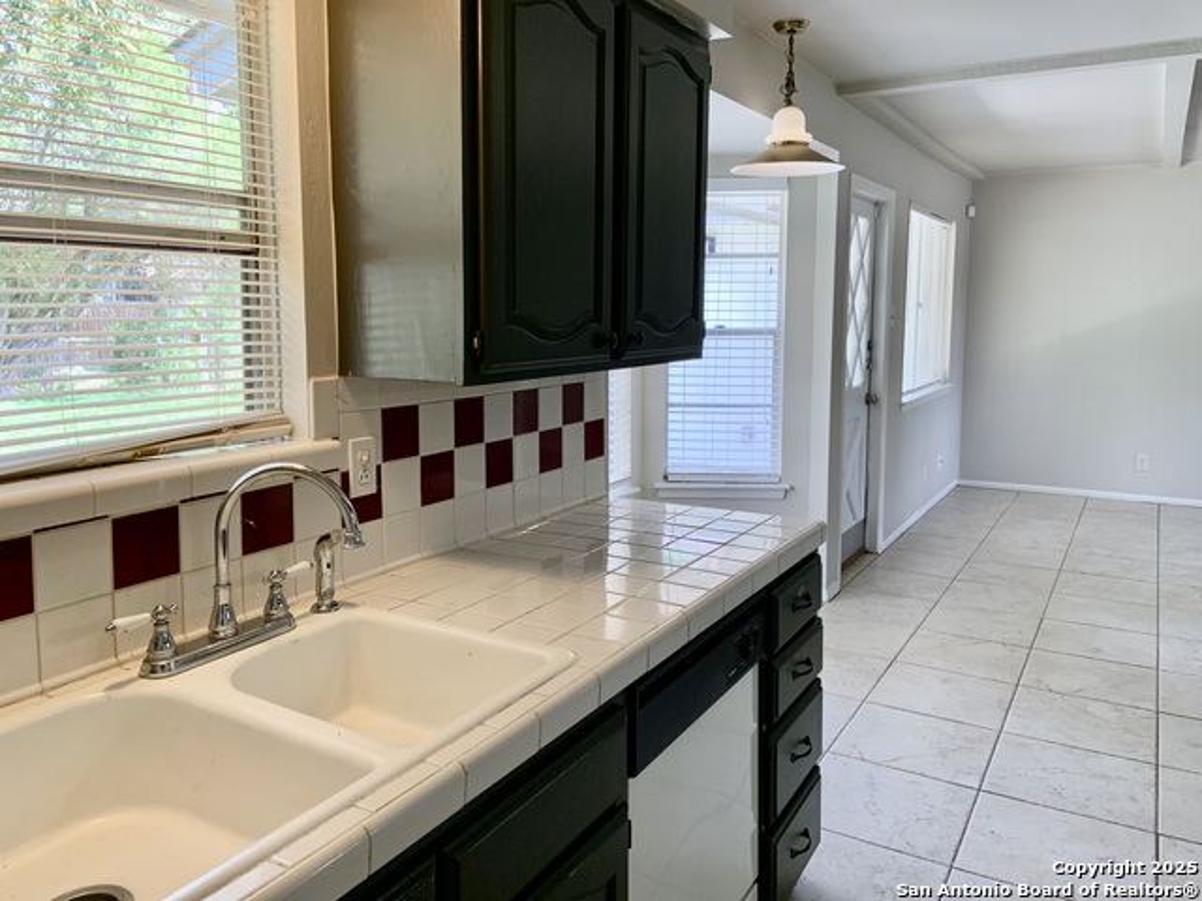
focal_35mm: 26
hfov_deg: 67.3
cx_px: 601
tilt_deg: -7.8
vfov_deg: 53.1
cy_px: 450
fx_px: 903
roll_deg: +0.2
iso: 80
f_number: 1.8
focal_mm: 4.25
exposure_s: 1/120
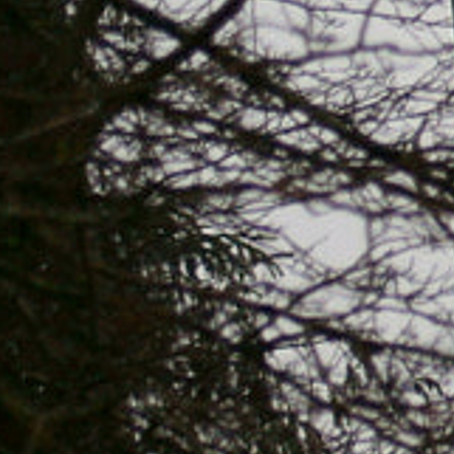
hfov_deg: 3.8
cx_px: 2106
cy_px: 601
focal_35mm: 421
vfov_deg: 4.1
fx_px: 6247
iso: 200
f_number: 4
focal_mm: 50
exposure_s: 1/200
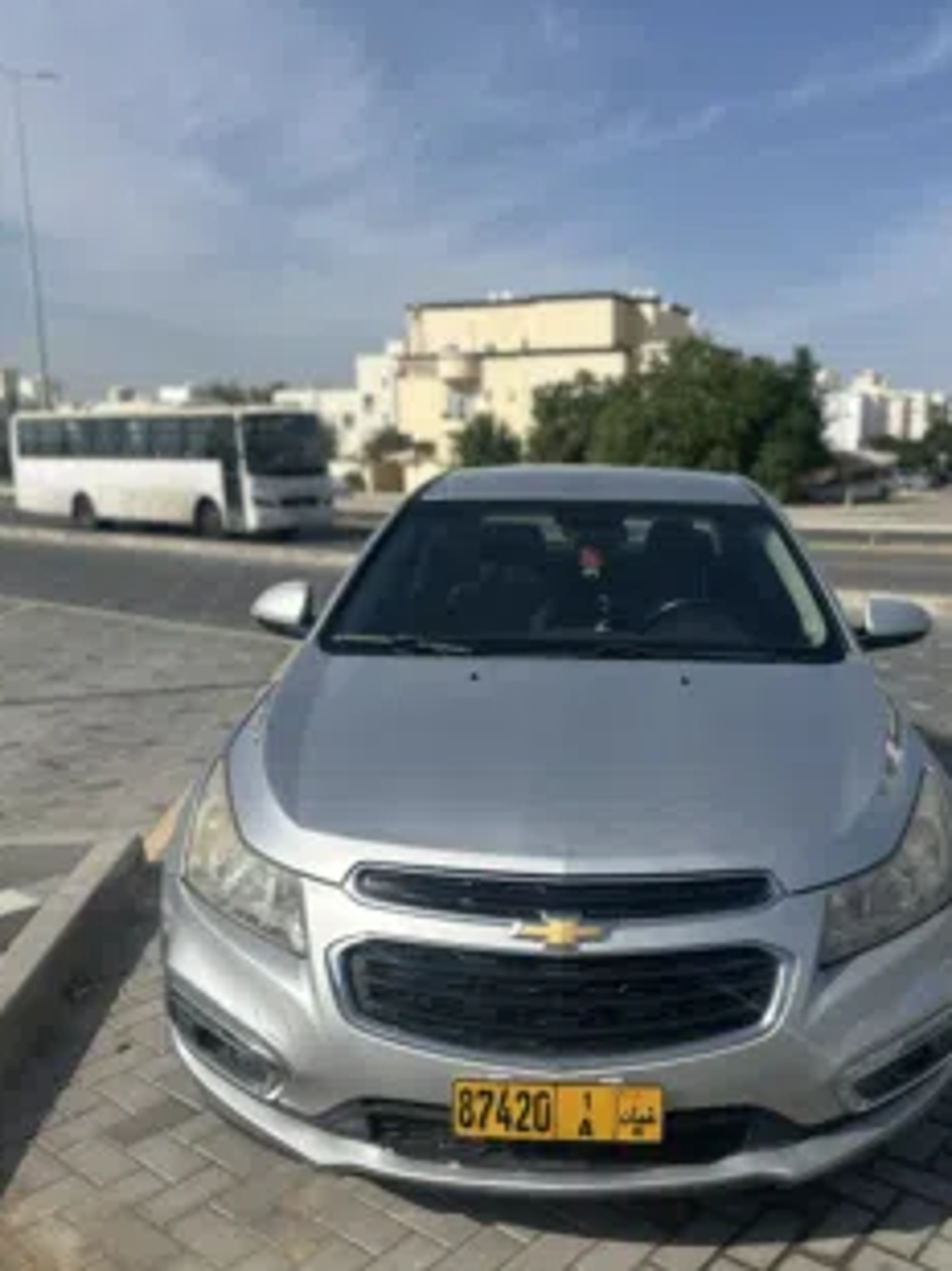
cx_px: 603
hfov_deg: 45.0
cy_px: 730
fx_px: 1138
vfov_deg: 58.1
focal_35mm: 31
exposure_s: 1/7042
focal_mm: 6.86
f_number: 1.78
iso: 80
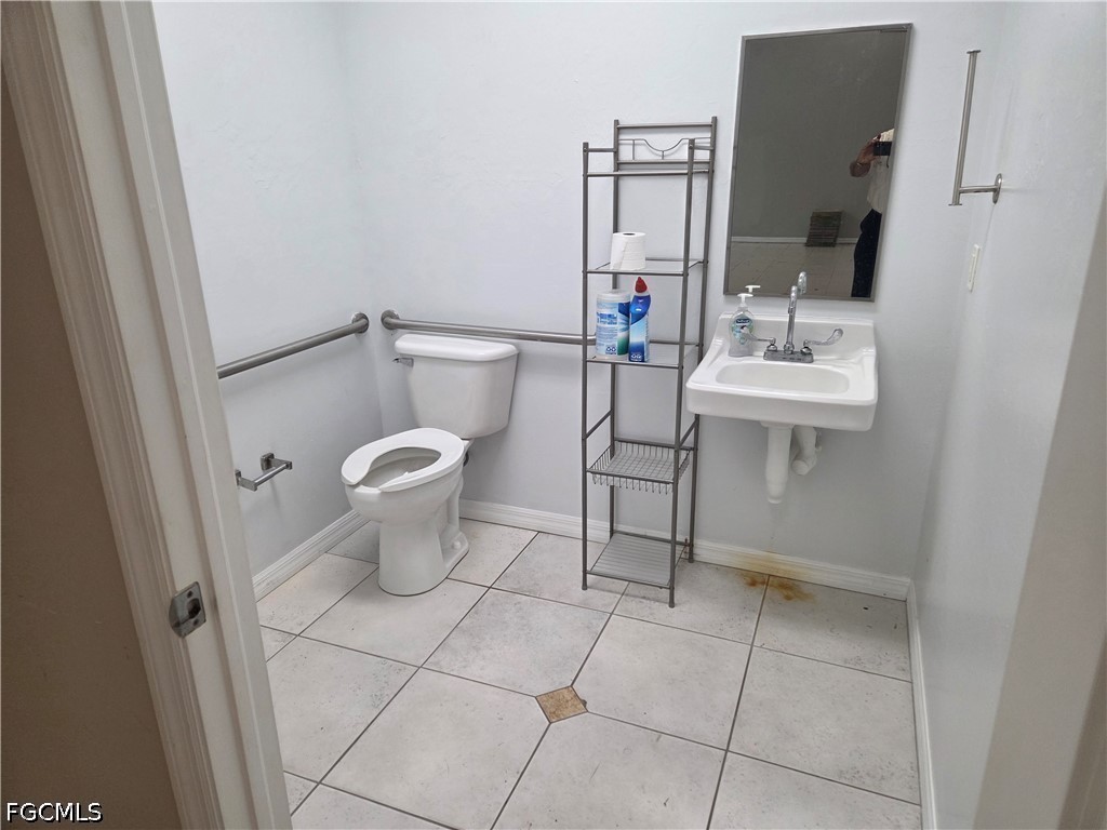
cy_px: 415
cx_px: 554
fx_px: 736
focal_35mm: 23
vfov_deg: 58.9
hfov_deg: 73.9
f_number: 1.8
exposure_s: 1/120
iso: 125
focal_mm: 5.4
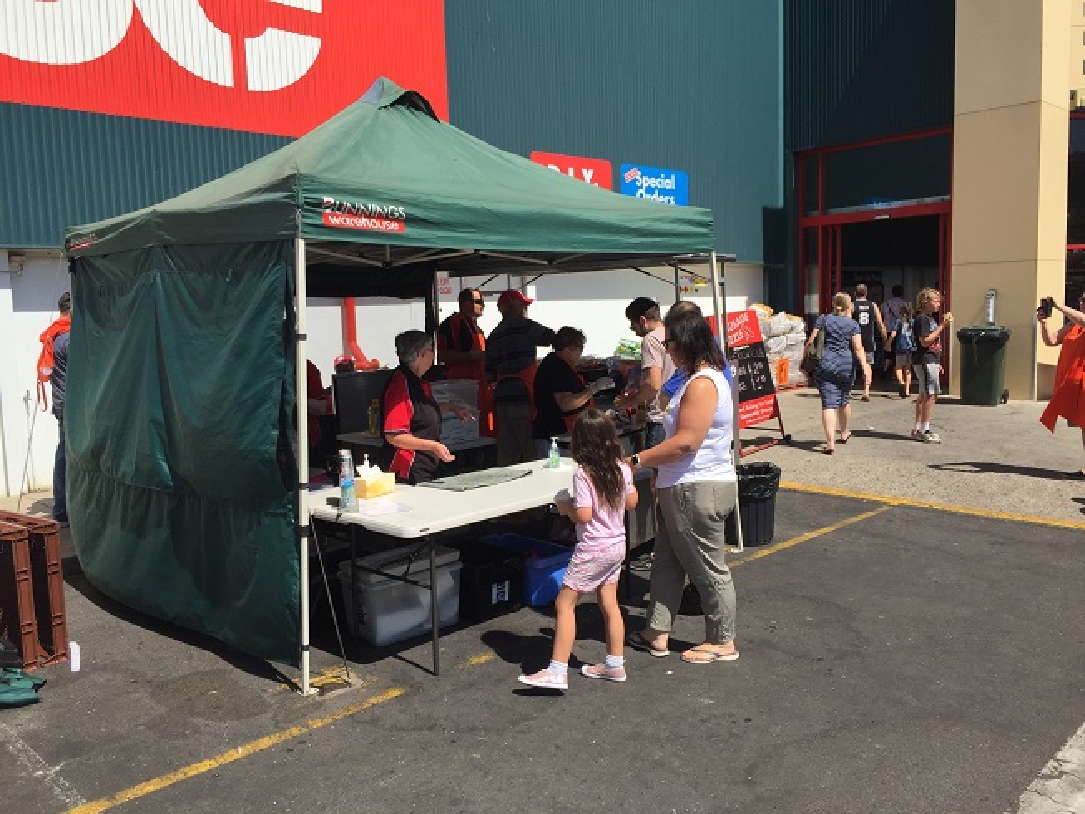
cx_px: 542
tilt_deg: -5.3
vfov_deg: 48.2
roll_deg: +1.9
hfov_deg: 61.7
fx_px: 909
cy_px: 407
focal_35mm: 29
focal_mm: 4.15
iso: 32
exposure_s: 1/2475
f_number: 2.2
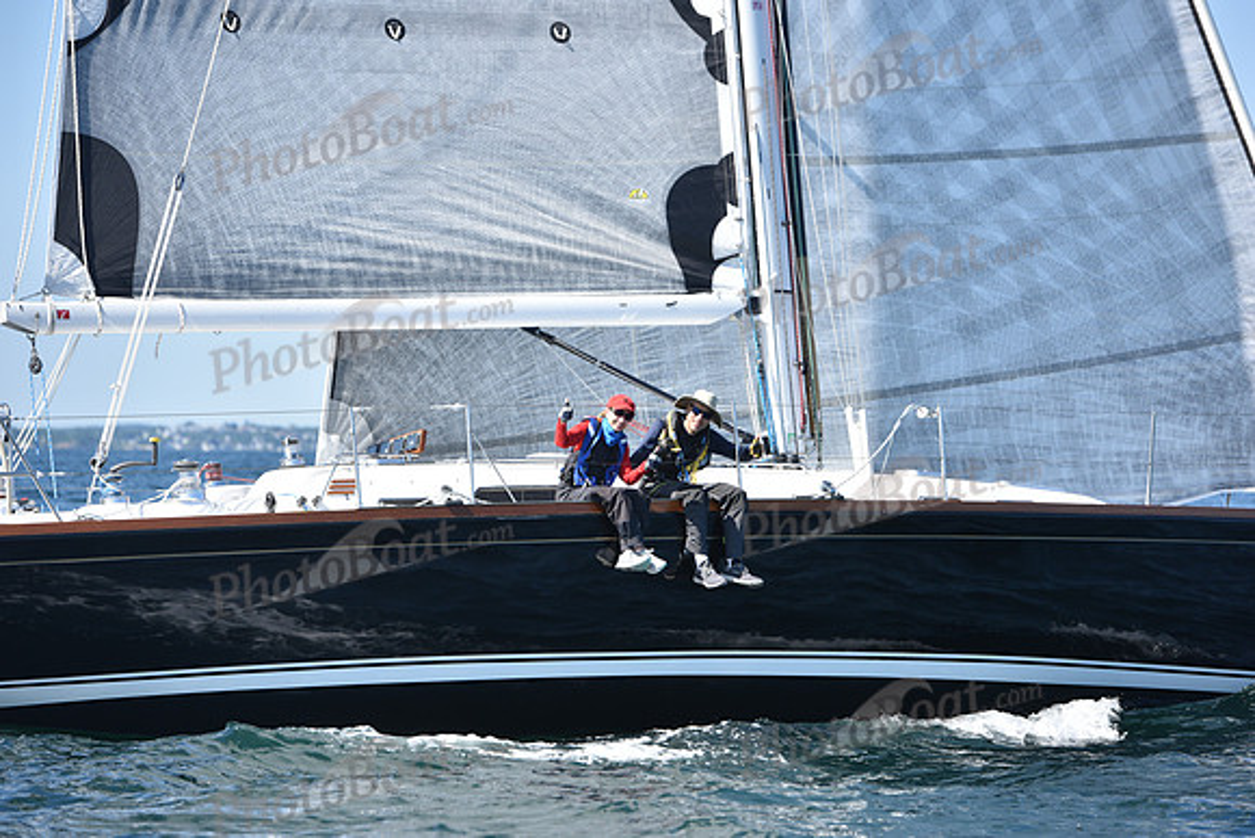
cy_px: 419
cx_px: 628
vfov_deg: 7.6
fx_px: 6276
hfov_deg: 11.4
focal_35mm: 180
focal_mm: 180
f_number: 5
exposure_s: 1/1250
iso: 250
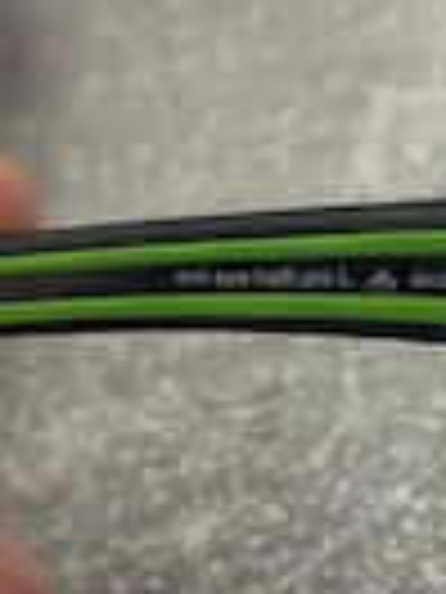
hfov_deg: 18.4
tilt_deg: -54.0
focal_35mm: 79
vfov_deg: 24.7
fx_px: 1357
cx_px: 387
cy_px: 324
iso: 500
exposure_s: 1/33
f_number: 1.6
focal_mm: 5.96
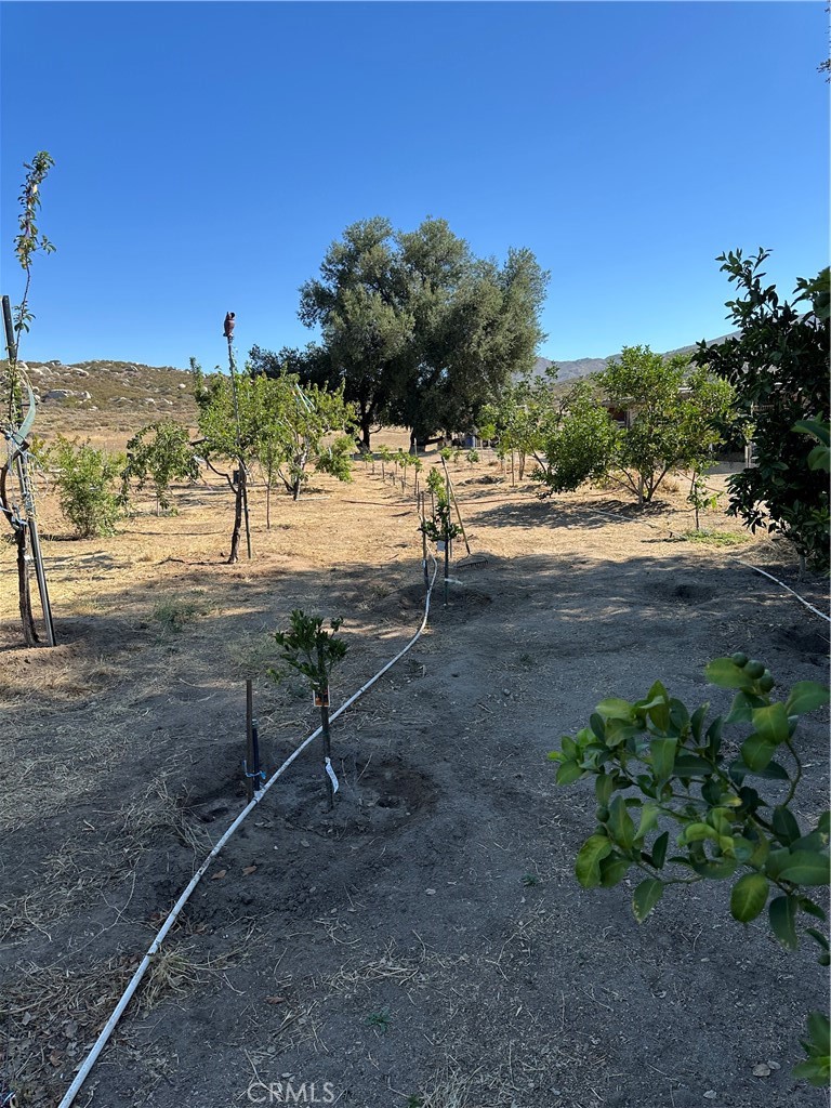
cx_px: 416
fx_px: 768
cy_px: 554
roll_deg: +1.3
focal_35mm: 24
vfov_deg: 71.6
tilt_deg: -5.4
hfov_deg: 56.8
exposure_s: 1/2203
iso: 80
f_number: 1.78
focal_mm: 6.86
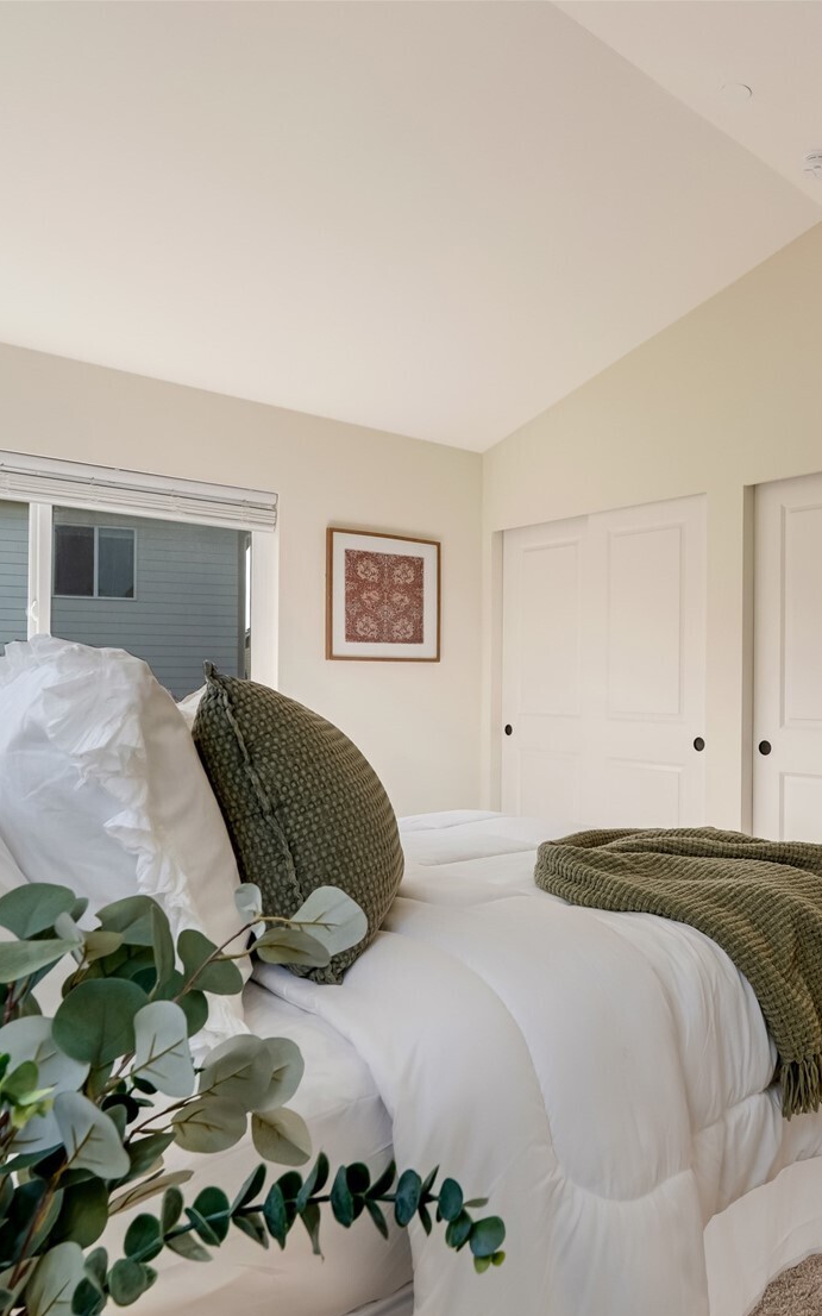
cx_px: 602
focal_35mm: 25
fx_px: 896
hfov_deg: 47.7
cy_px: 671
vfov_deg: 72.5
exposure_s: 1/2000
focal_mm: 16
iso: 400
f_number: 9
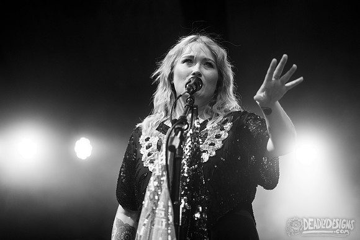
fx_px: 899
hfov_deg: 22.7
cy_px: 105
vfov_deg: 15.2
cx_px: 180
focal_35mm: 90
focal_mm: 80
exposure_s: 1/200
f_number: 3.2
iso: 1000
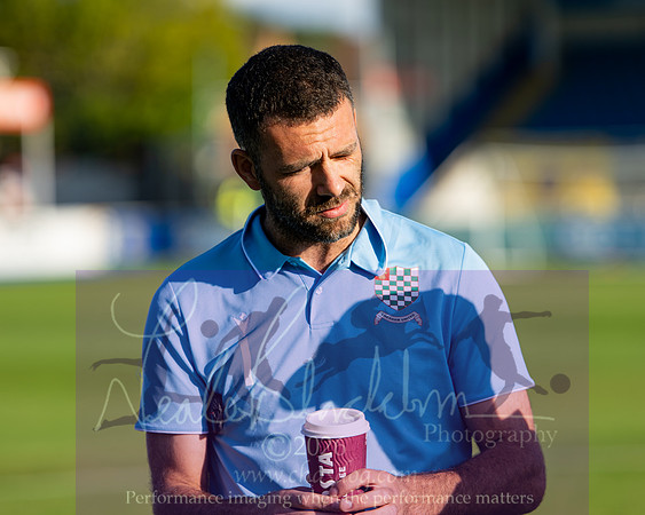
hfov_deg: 11.6
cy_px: 215
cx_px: 322
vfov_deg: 9.3
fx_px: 3185
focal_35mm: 167
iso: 125
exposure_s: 1/6400
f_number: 1.4
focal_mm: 85
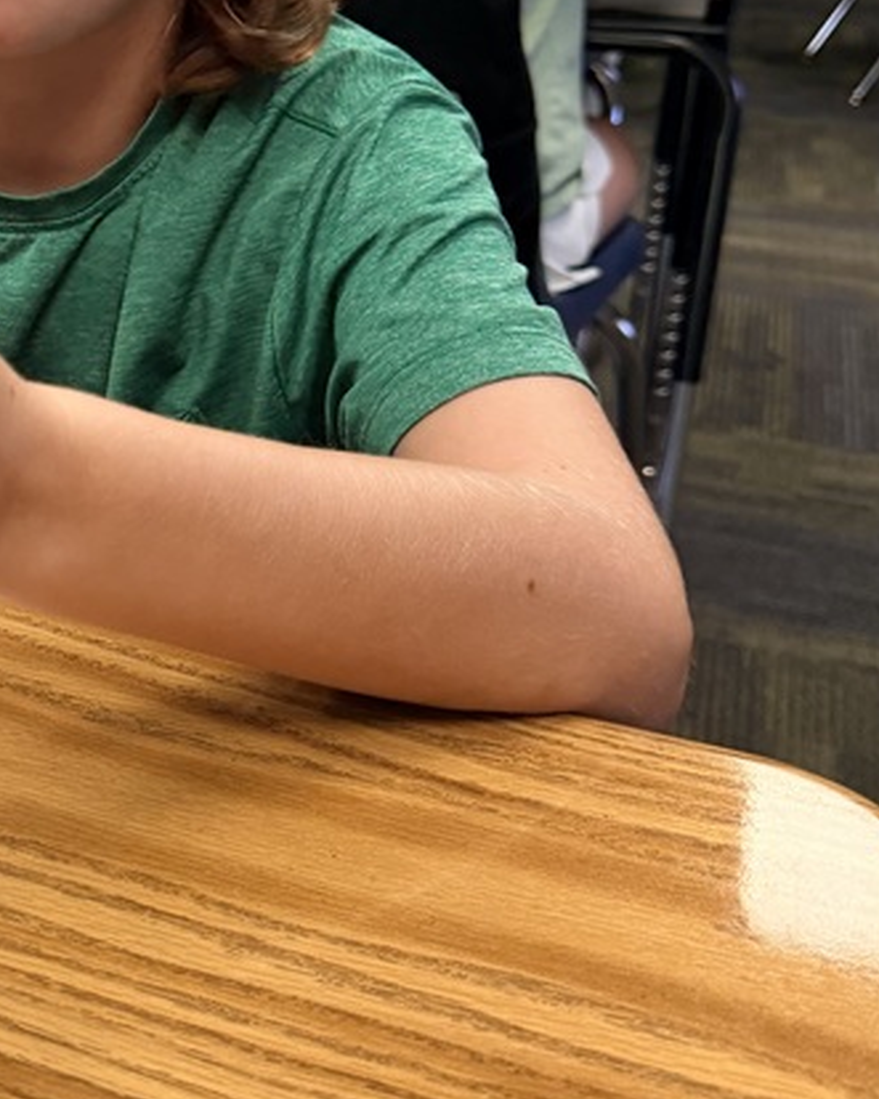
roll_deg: -0.5
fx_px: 1887
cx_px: -112
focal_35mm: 58
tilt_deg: -21.2
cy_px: 350
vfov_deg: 32.2
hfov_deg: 24.3
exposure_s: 1/60
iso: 250
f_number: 1.78
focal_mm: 6.76
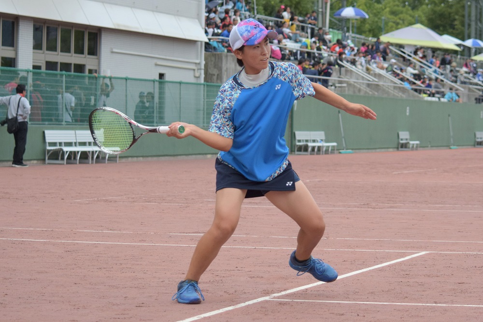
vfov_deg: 14.0
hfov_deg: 20.9
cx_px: 242
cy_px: 161
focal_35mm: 98
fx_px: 1308
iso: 640
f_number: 4.5
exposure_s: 1/1600
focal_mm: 65
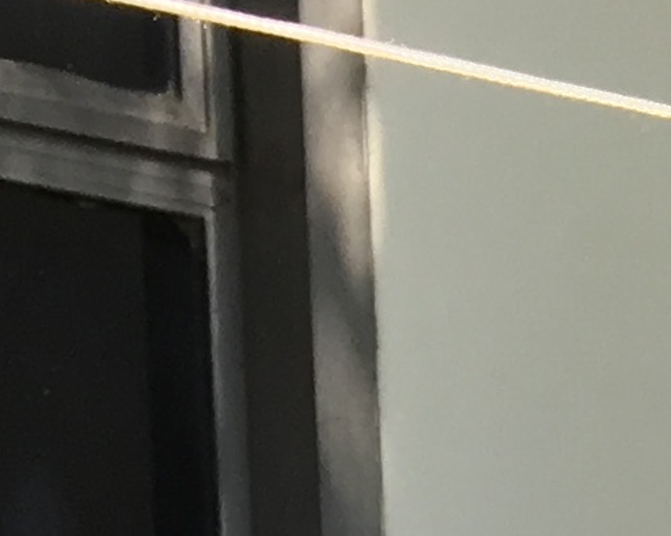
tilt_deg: -6.9
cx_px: 1419
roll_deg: +1.0
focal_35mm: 231
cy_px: 1879
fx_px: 4587
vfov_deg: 6.0
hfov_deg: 7.9
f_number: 2.2
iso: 25
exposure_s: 1/310
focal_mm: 4.15
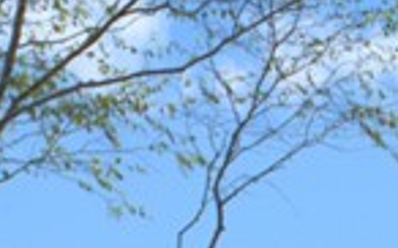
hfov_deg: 3.8
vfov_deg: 2.4
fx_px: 5929
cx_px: 879
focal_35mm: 547
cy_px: 959
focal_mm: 48
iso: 125
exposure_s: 1/500
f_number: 8
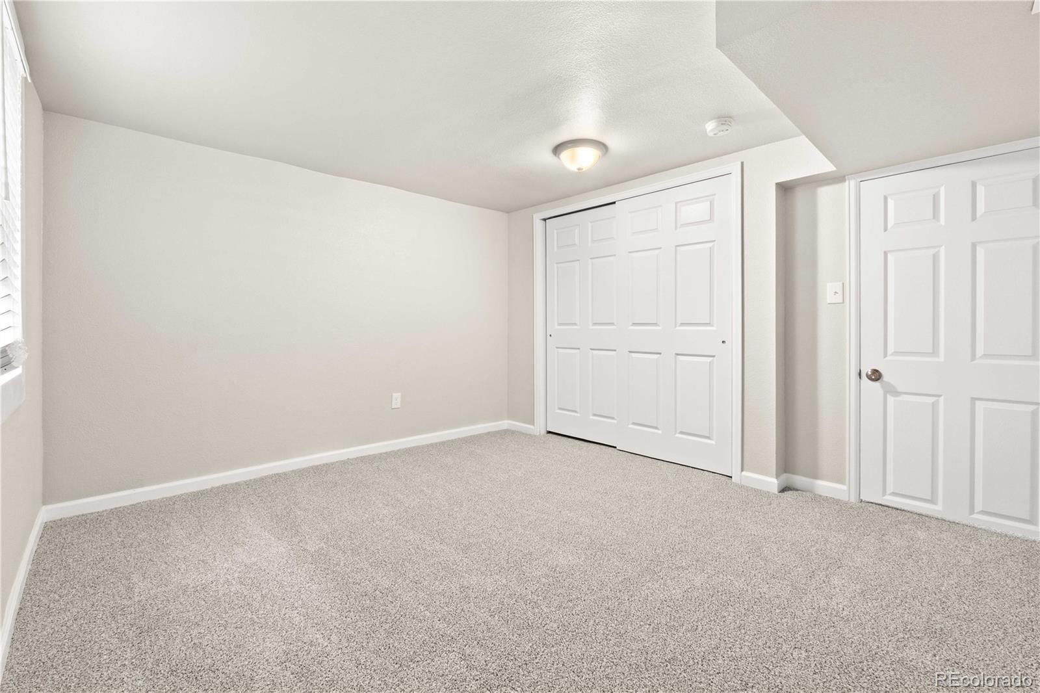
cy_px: 346
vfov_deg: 77.3
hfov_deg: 100.4
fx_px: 433
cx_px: 520
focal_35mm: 15
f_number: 10
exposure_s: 2
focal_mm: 10
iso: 200
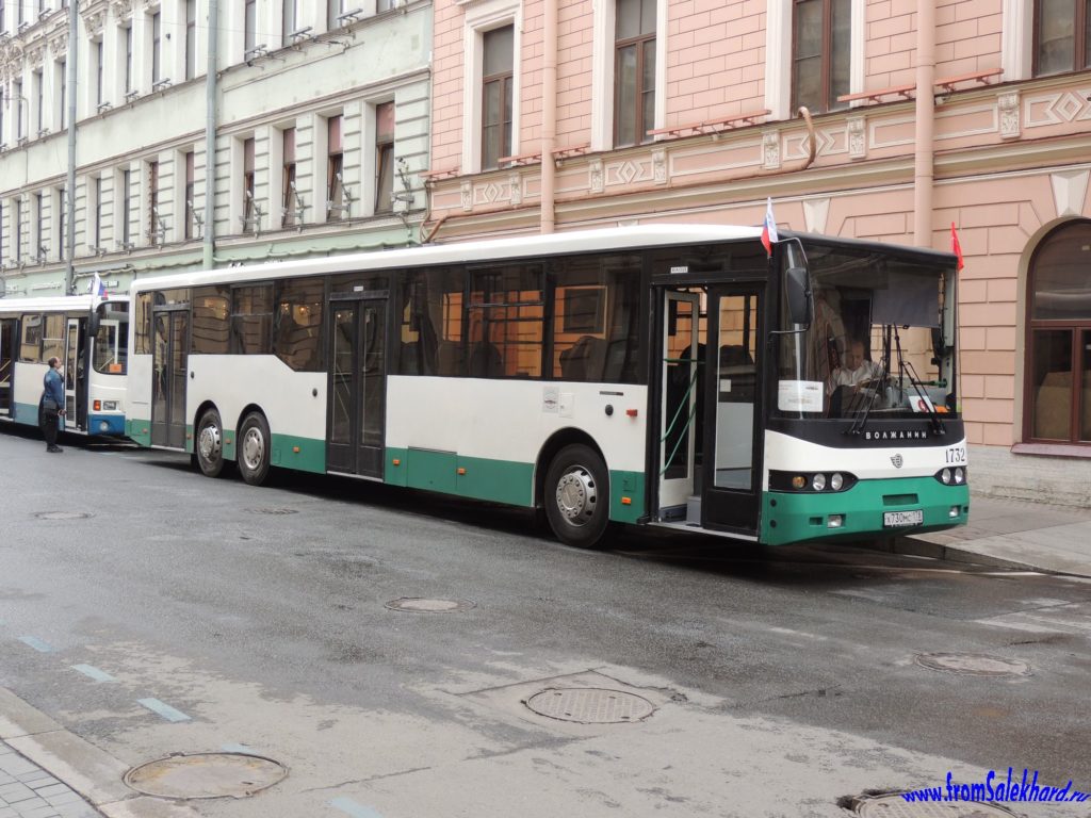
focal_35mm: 43
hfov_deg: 43.9
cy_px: 409
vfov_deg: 33.6
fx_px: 1355
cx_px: 546
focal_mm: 7.6
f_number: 3.4
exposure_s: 1/100
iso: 100
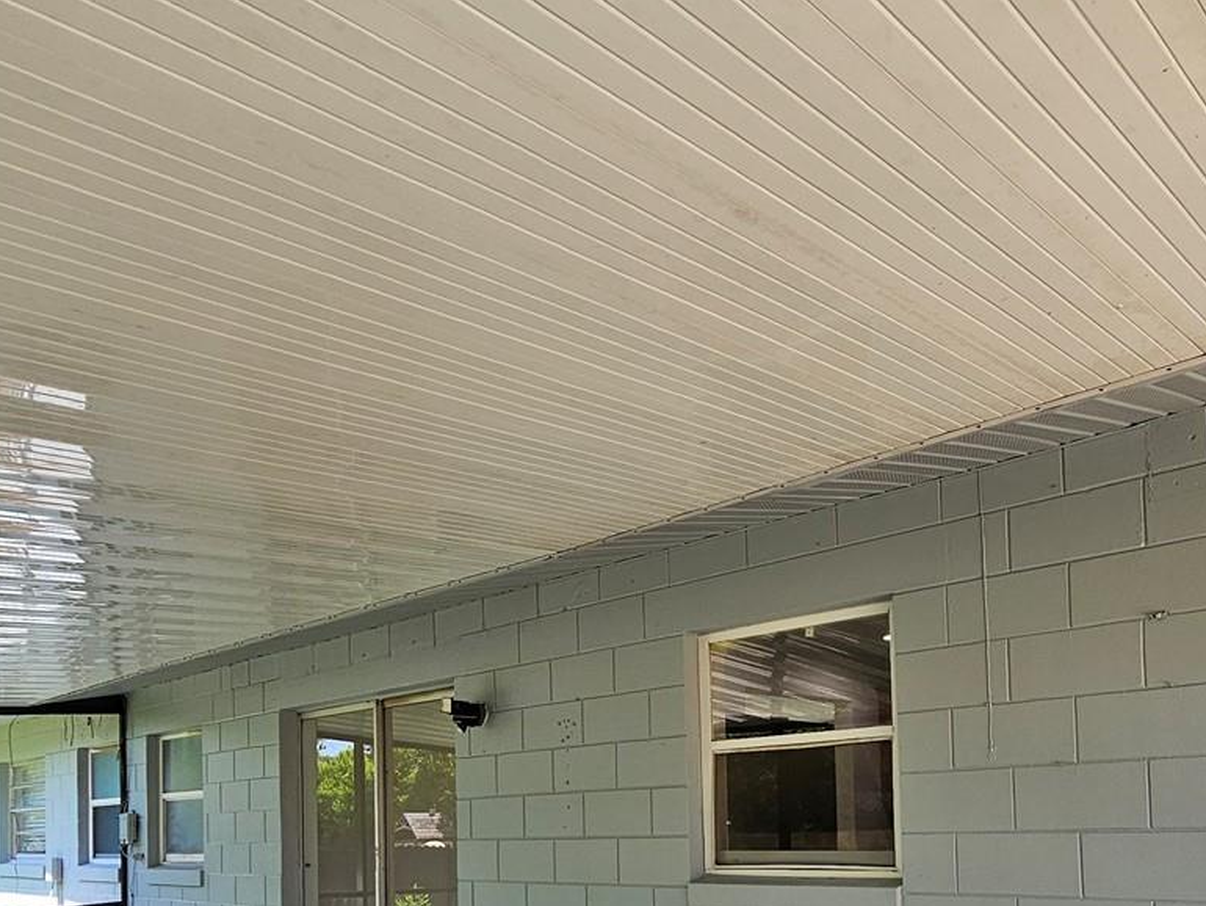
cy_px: 801
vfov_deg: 46.7
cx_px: 659
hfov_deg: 65.2
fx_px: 941
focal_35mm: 27
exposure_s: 1/212
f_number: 2.2
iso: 80
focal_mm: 2.2
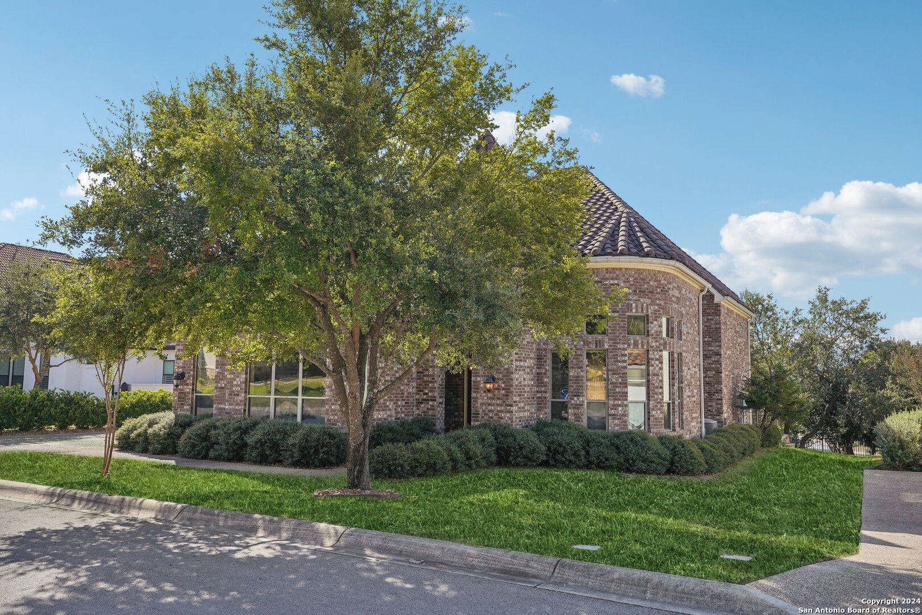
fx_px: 679
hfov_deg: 68.4
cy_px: 308
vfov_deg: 48.7
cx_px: 461
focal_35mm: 26
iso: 100
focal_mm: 26.5
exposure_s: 1/160
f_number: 8
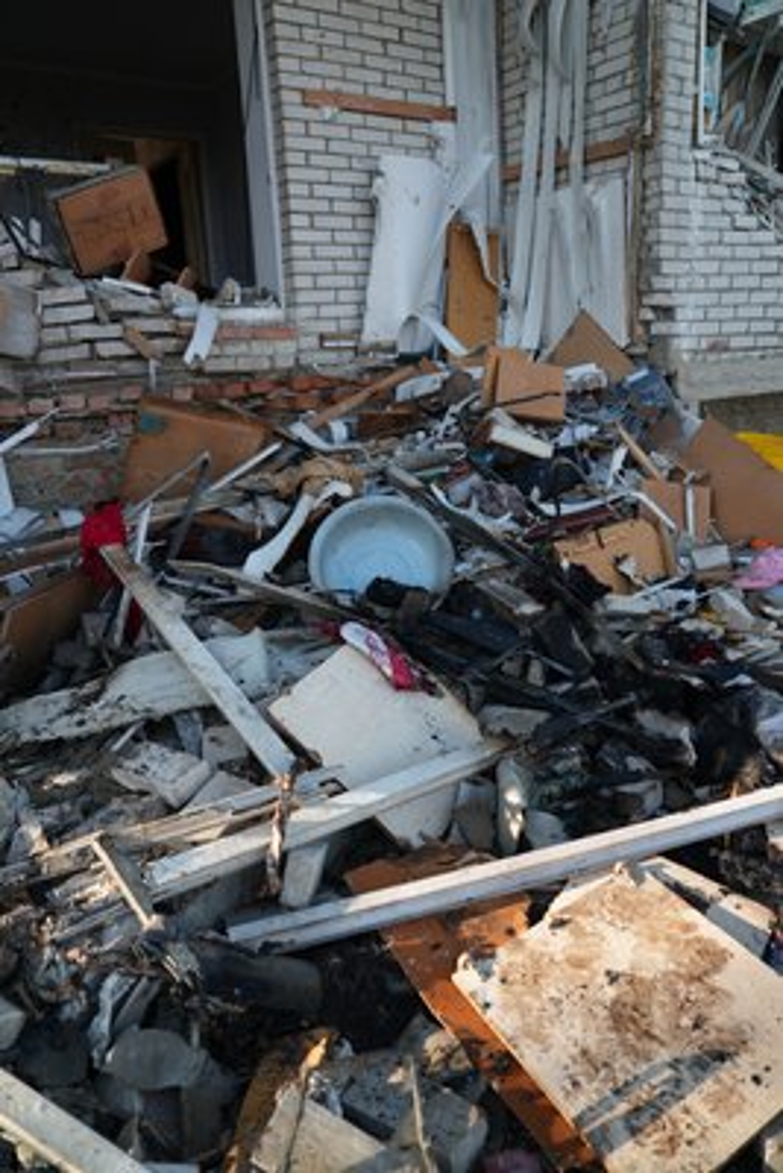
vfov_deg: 73.7
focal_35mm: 24
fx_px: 782
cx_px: 392
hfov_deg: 53.2
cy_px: 586
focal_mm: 24
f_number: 2.8
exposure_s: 1/125
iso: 160
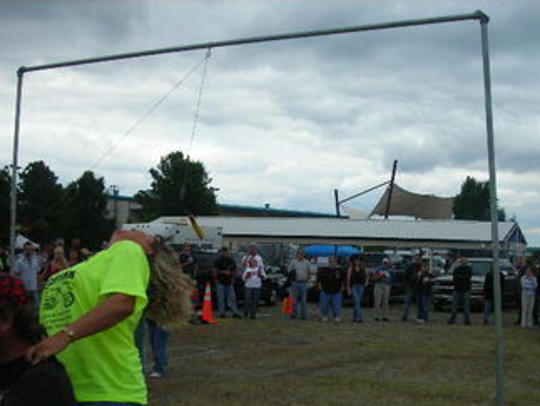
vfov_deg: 30.8
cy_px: 249
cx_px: 257
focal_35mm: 47
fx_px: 734
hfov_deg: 40.4
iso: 50
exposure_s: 1/132
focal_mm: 6.3
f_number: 6.4
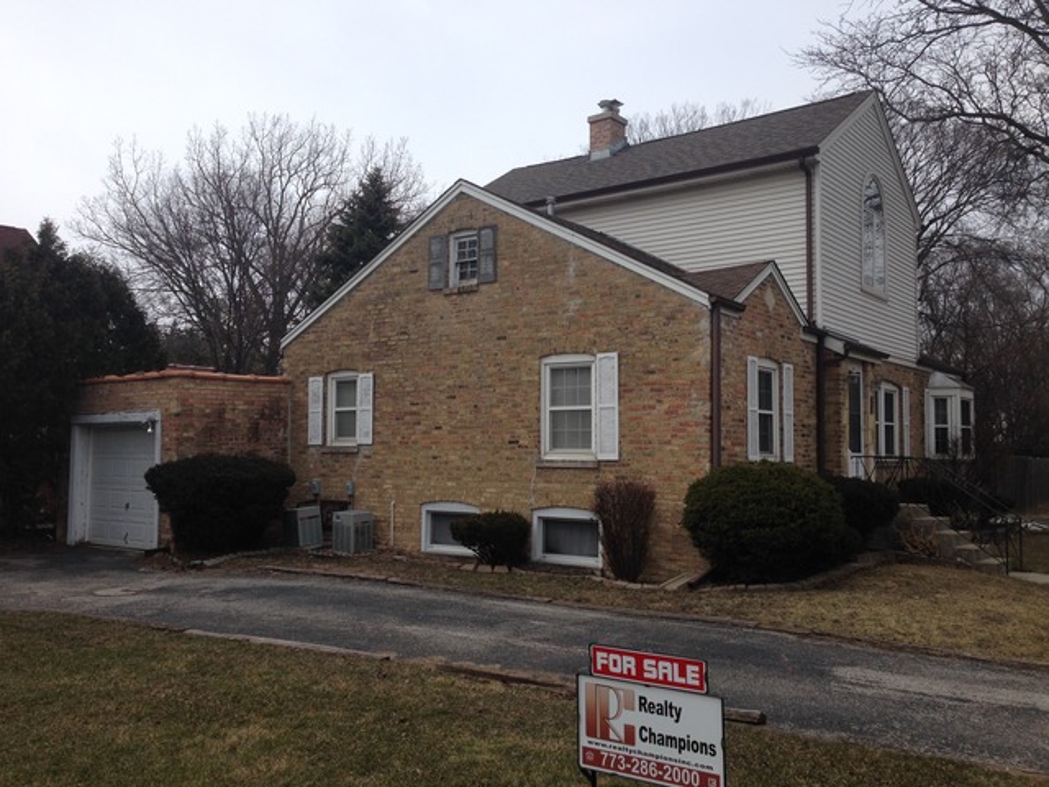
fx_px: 1000
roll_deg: -1.1
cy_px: 394
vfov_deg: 42.9
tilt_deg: +3.0
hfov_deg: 55.4
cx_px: 524
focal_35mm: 33
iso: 50
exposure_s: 1/935
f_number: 2.4
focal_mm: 4.12
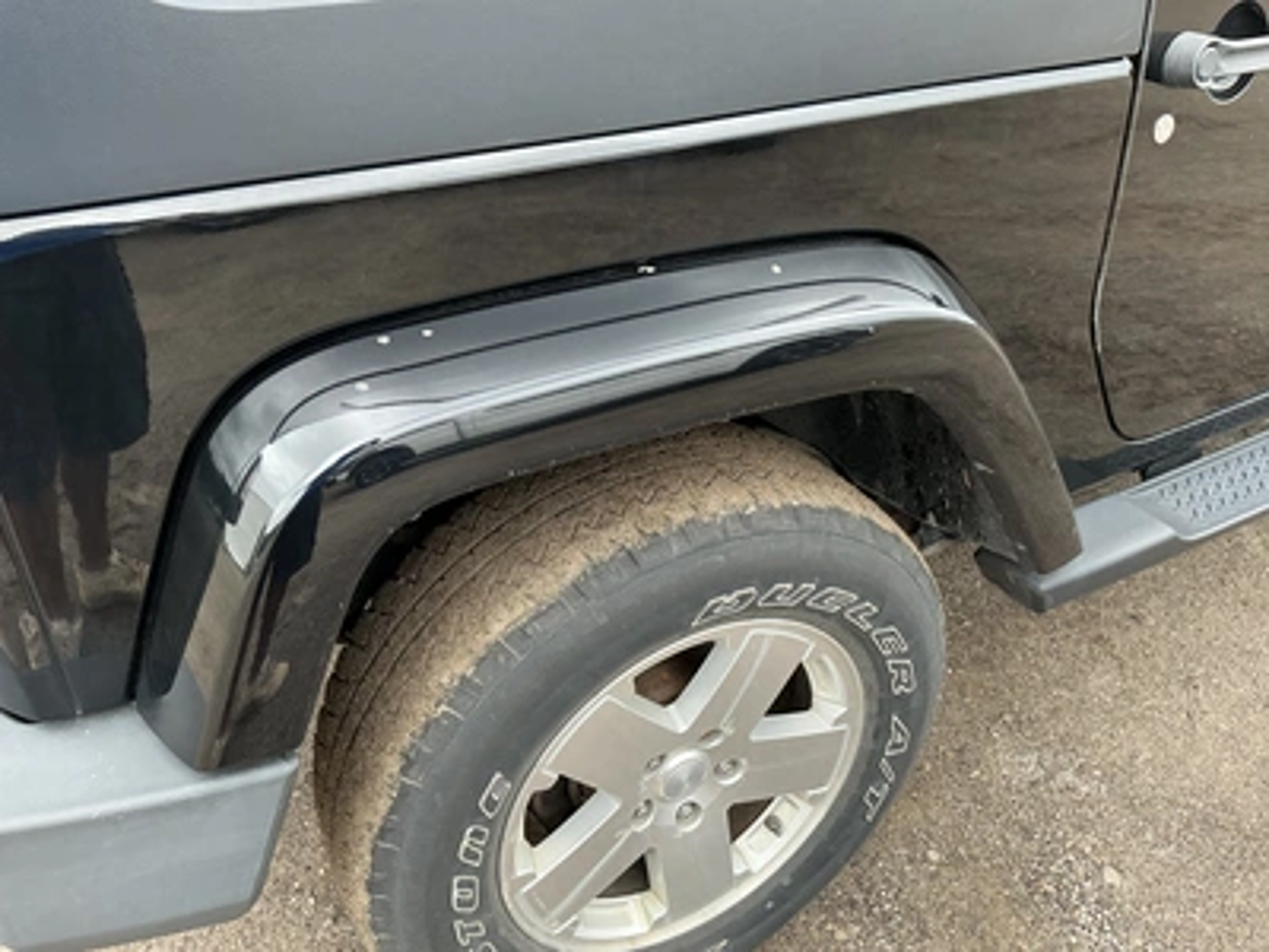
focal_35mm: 28
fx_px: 1026
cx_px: 634
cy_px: 476
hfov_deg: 63.4
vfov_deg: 49.7
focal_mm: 3
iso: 32
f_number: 1.8
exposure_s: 1/122
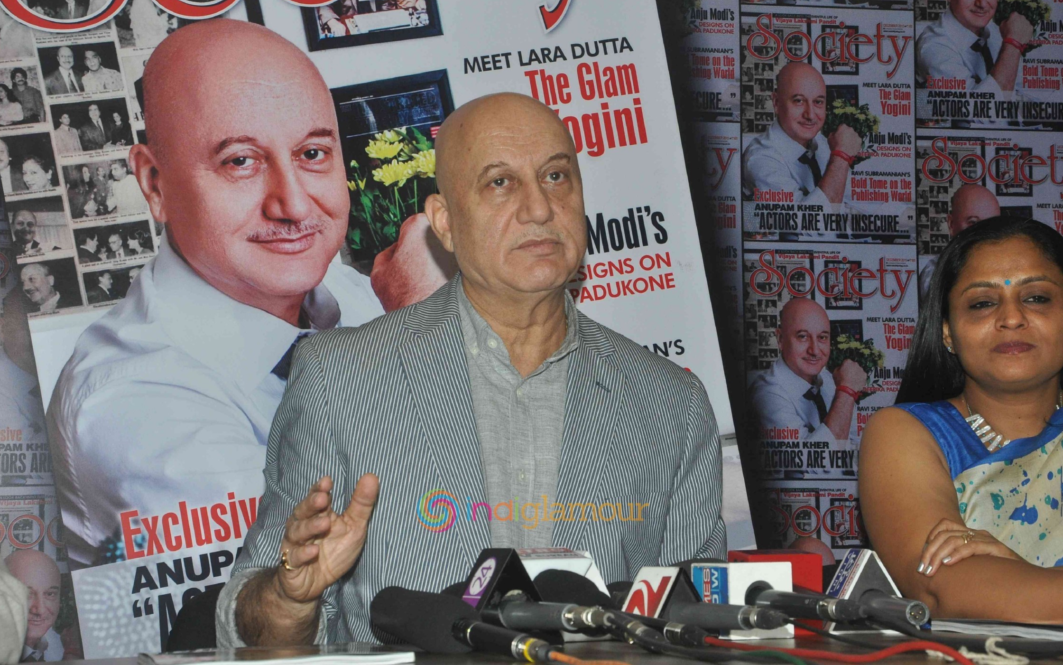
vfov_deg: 16.3
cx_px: 532
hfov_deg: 25.8
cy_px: 321
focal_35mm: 80
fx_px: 2318
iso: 800
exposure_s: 1/200
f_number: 10
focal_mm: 52
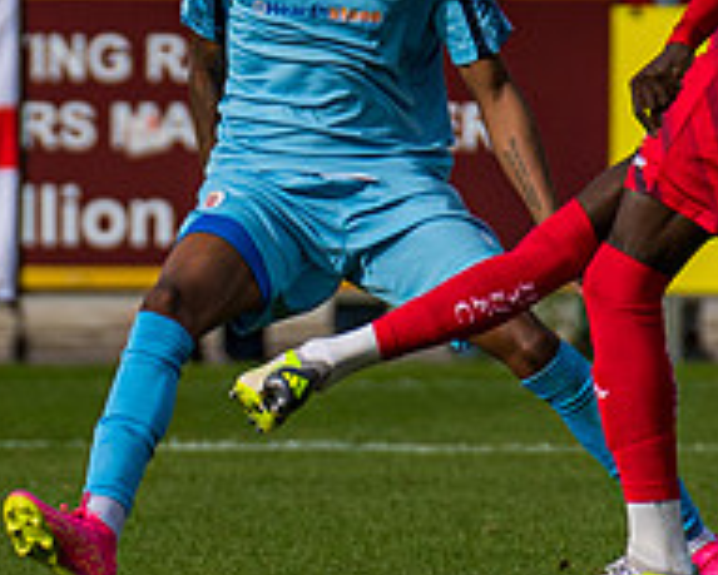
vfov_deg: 0.8
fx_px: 42564
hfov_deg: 1.0
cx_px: -342
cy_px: -118
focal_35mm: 2002
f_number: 4
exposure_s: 1/2500
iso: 200
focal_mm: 300
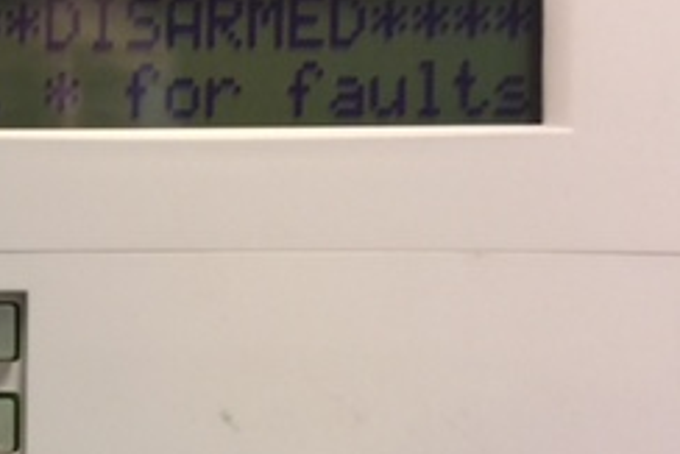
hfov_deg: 23.2
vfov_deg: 16.9
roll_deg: -1.1
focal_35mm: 79
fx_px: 1493
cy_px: 473
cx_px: -162
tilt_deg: +1.8
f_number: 2.2
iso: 40
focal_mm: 4.15
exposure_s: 1/15
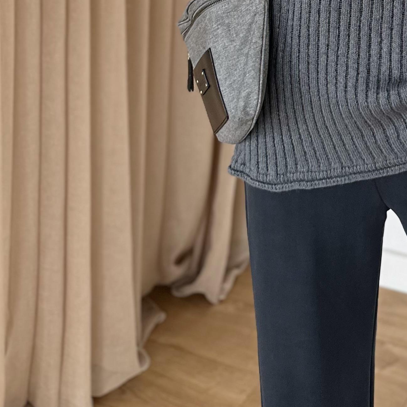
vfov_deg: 21.9
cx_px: 404
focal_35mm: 66
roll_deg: -0.5
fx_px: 878
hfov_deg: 24.9
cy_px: -197
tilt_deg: -4.7
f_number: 1.78
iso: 200
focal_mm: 6.86
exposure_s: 1/121
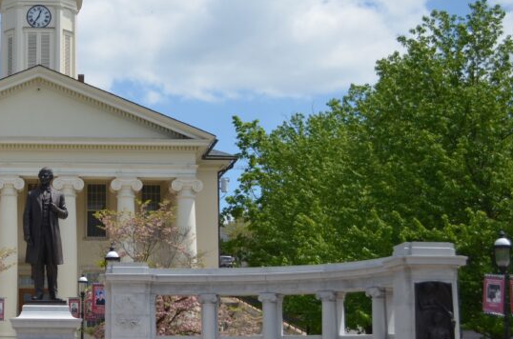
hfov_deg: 24.6
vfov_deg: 17.0
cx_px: 38
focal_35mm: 80
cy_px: 169
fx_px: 1137
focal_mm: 28
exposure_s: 1/2000
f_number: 4.5
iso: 200
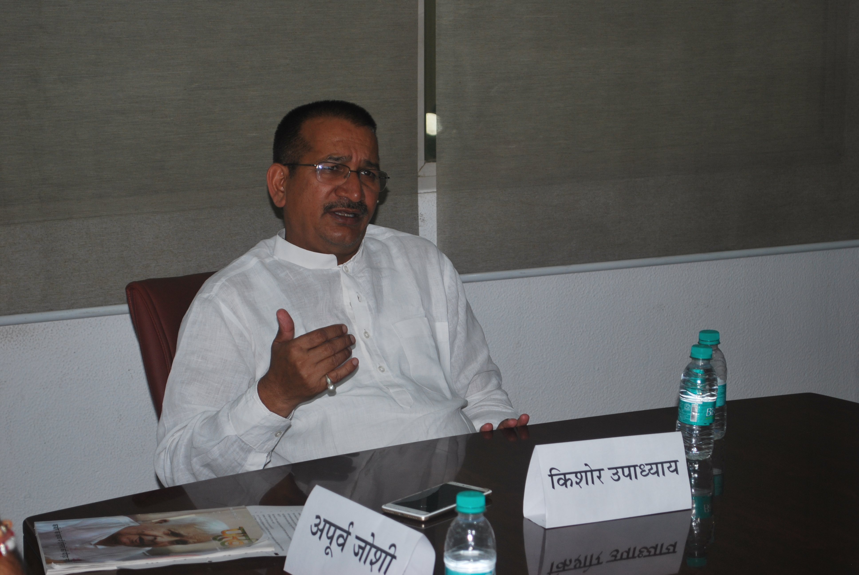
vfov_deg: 16.6
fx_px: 1971
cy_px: 288
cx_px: 430
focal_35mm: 82
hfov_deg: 24.6
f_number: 5.6
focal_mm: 55
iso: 200
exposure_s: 1/60
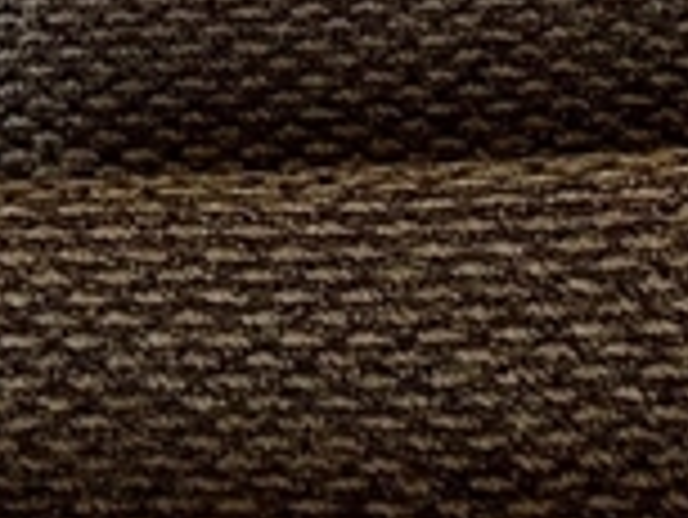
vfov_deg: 7.5
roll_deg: +1.5
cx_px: -418
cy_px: -1050
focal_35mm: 174
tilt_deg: +24.4
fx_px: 3461
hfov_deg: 10.8
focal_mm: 5.7
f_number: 1.5
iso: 160
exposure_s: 1/60
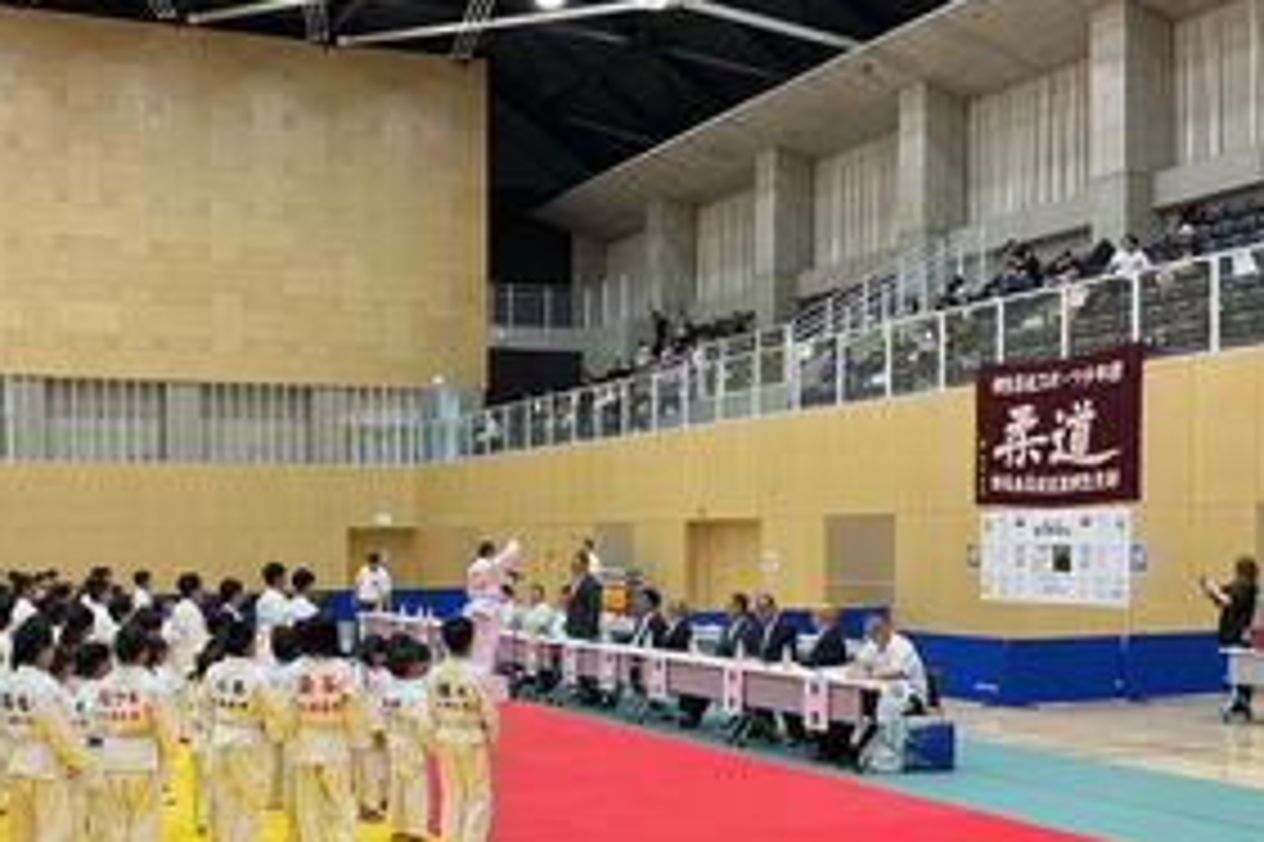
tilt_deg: -3.8
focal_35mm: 43
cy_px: 590
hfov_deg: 44.6
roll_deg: +0.2
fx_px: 1509
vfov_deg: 30.8
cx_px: 391
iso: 50
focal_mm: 3
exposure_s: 1/60
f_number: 1.8
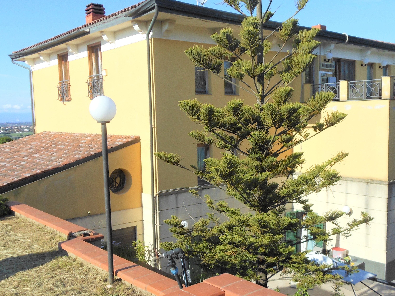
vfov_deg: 37.7
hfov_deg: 49.0
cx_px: 208
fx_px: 434
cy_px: 142
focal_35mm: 38
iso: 80
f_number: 3.2
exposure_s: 1/1000
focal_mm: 4.5
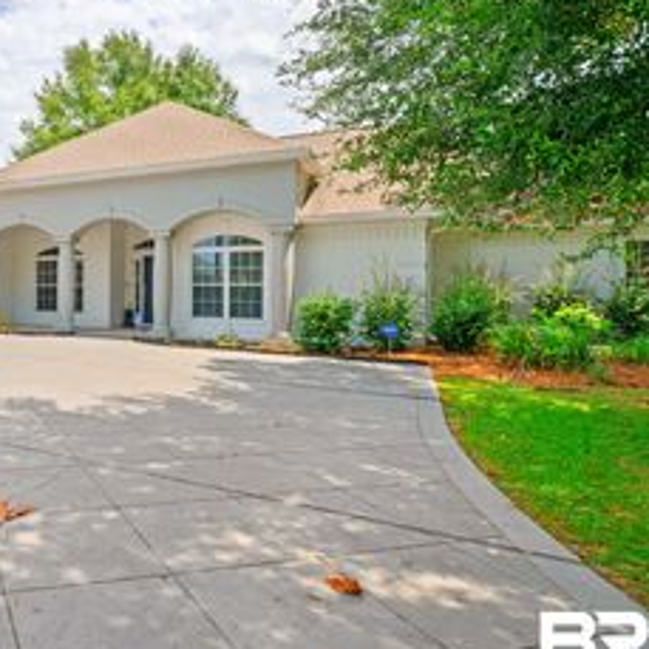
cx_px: 62
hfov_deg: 53.2
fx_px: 552
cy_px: 293
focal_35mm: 26
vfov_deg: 60.8
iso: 400
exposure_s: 1/200
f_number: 11
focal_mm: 14
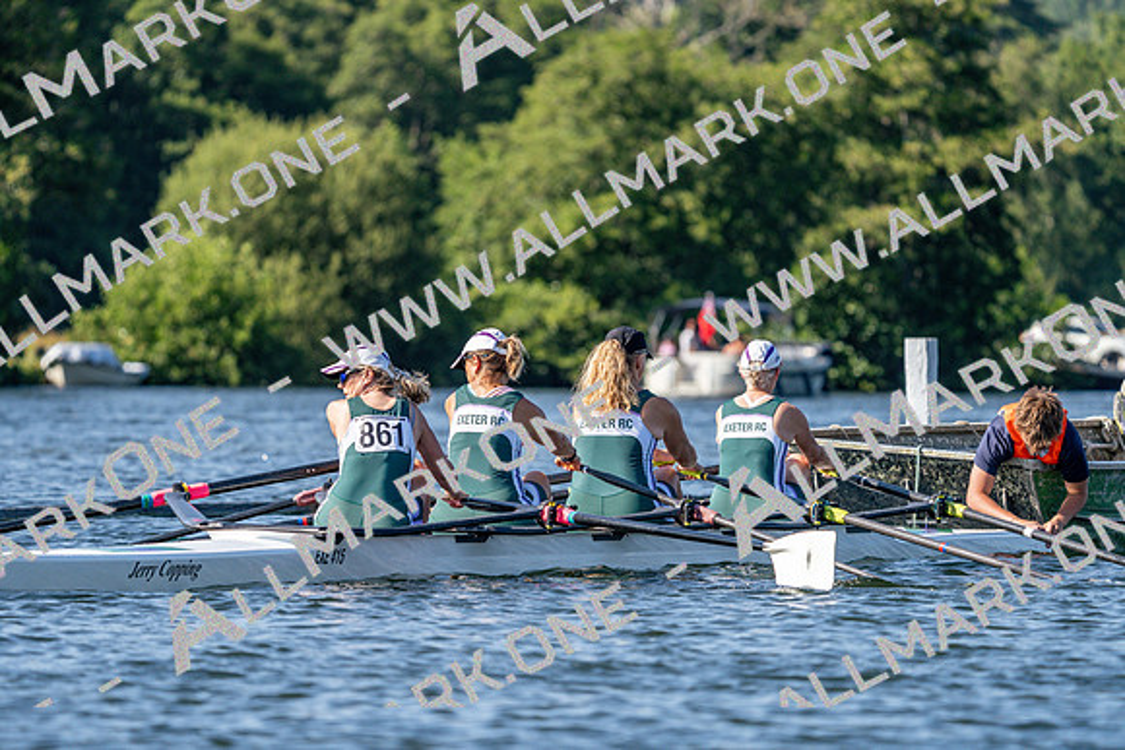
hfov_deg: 6.2
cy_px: 375
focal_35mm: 332
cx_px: 562
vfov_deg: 4.1
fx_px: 10377
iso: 400
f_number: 6.3
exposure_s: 1/1600
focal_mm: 332
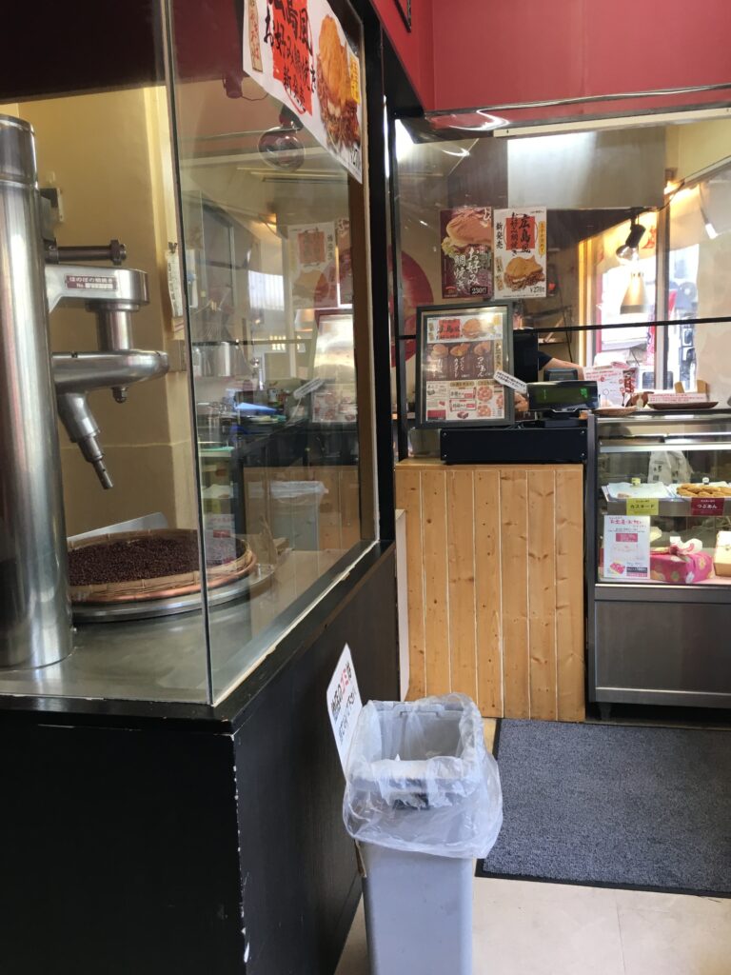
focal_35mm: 29
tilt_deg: -7.8
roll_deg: +2.1
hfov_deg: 48.2
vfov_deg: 61.7
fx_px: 817
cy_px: 488
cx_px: 366
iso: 32
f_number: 2.2
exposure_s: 1/30
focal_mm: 4.15
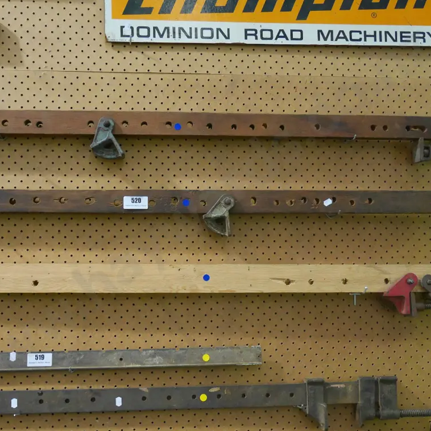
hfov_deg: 39.1
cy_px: 216
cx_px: 193
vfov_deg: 39.2
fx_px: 606
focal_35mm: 43
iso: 3200
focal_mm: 18
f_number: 4.2
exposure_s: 1/50
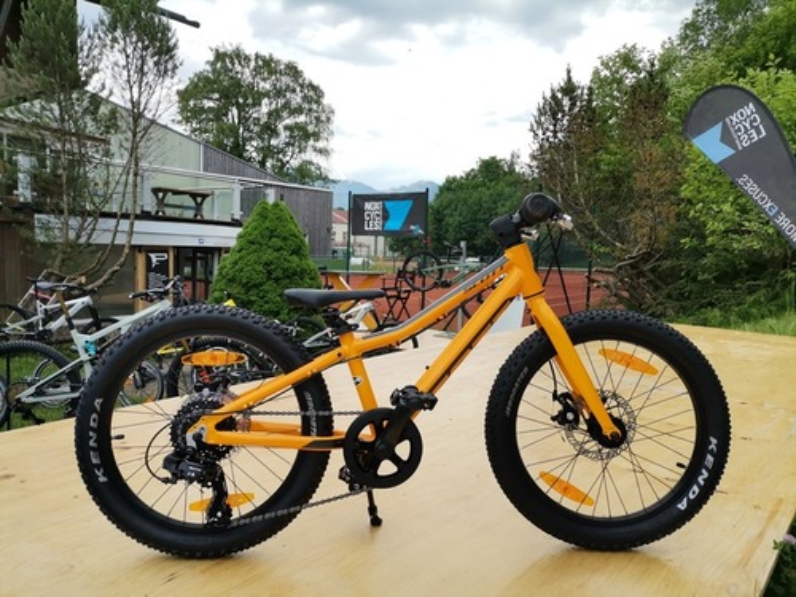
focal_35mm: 26
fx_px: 598
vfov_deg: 53.1
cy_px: 298
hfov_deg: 67.3
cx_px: 398
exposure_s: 1/1055
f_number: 1.8
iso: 50
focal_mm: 4.75
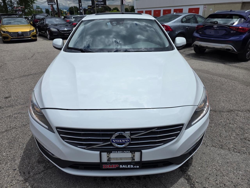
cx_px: 125
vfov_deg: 58.9
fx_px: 166
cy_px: 94
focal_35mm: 23
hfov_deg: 73.9
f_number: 1.7
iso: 50
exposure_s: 1/7944
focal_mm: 6.3
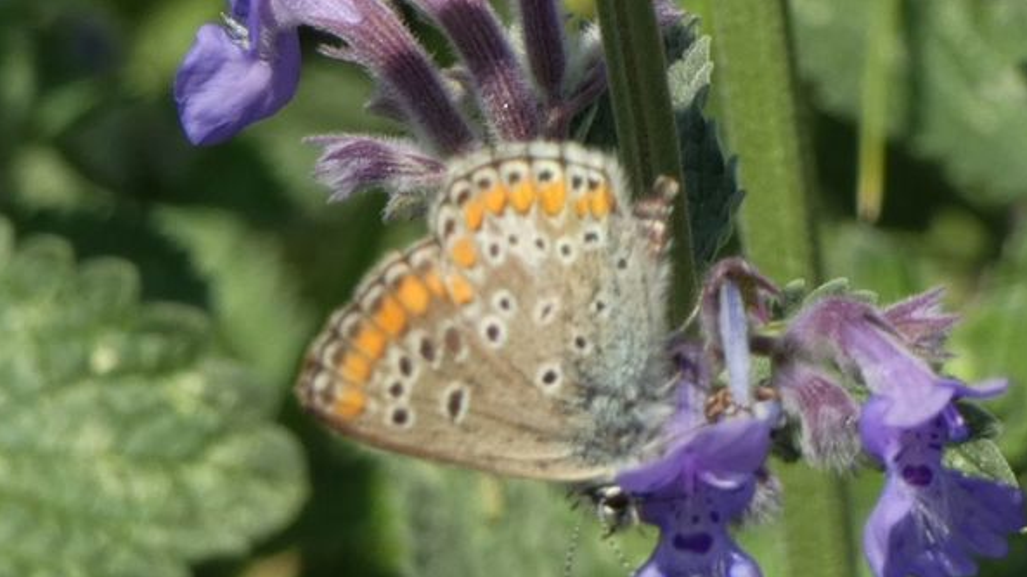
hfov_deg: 4.2
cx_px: 638
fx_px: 14046
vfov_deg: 2.4
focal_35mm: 516
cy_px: 220
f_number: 5.6
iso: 80
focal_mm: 58.9
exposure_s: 1/125
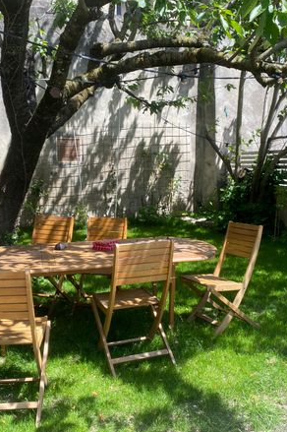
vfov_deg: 51.9
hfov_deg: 35.9
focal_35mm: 37
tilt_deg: -5.8
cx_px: 146
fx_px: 443
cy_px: 212
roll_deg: +1.7
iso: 32
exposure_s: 1/715
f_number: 1.8
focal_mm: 4.25
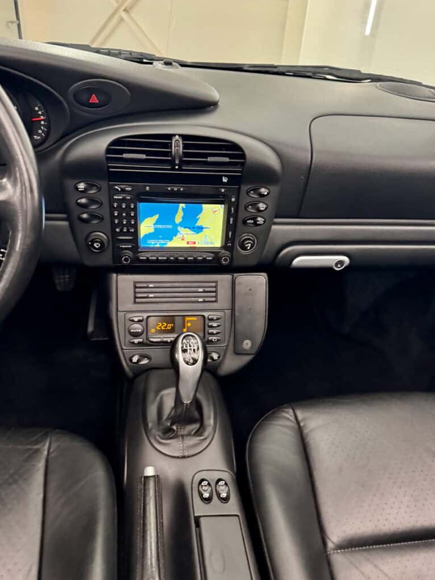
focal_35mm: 25
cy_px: 287
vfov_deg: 69.4
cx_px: 217
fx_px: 419
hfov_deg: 54.9
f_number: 1.8
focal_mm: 6.8
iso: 800
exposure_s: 1/45
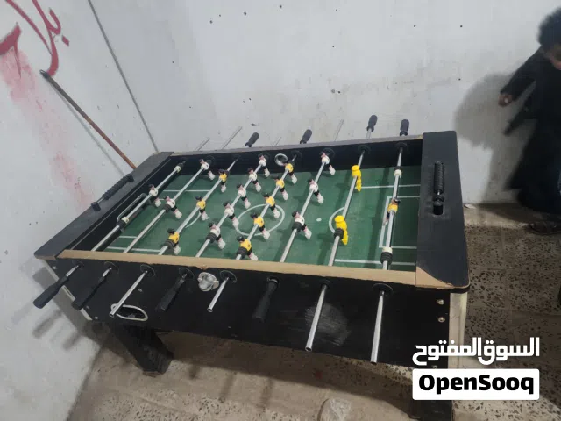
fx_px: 373
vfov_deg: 58.9
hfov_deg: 73.9
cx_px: 280
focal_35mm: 23
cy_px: 210
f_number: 1.8
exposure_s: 1/24
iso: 500
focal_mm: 6.4
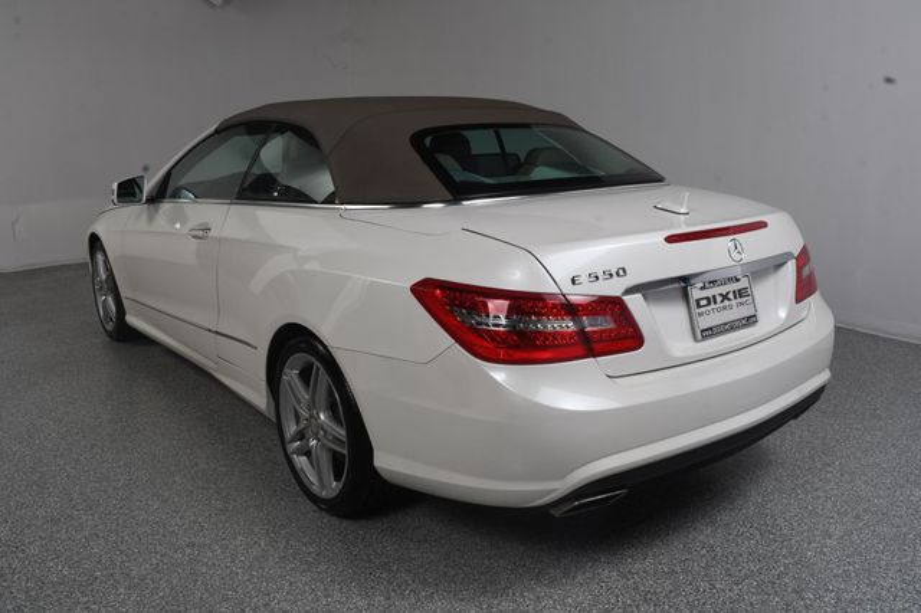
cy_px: 306
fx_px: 767
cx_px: 460
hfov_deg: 62.0
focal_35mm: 30
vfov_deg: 43.6
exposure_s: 1/160
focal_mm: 20
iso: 100
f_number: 14
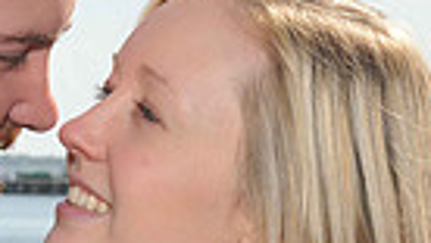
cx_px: 30
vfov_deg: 4.9
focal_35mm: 245
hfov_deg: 8.8
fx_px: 2803
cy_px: 405
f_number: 10
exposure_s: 1/250
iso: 200
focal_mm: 48
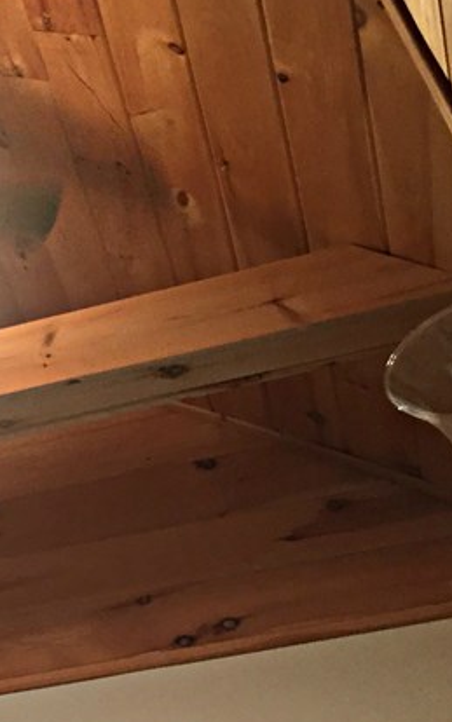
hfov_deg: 14.8
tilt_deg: +43.8
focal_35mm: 76
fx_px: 1497
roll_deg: -3.3
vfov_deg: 27.1
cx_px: -377
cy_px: 300
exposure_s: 1/30
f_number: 2.2
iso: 125
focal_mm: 4.15
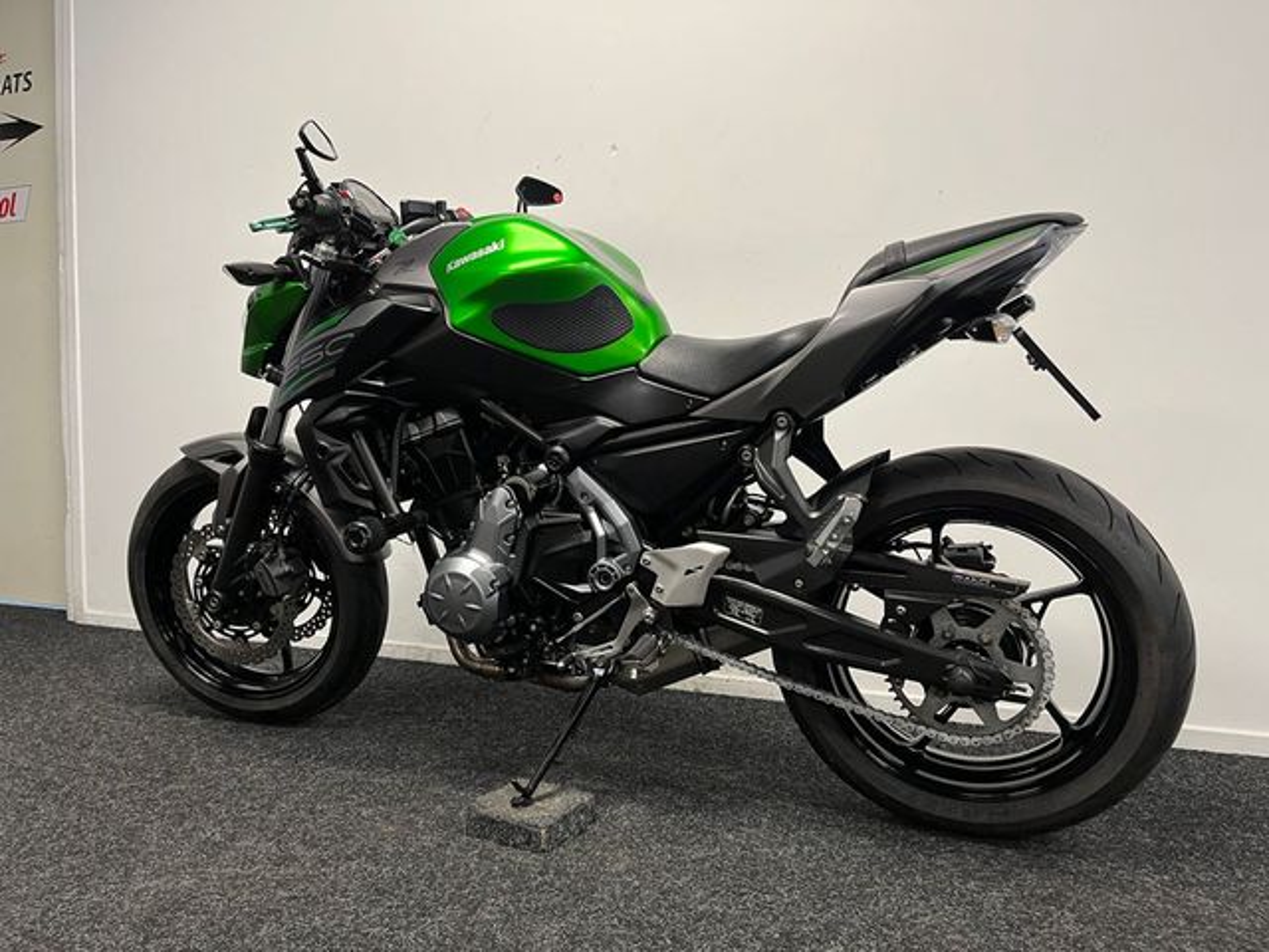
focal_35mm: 26
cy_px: 476
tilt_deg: -3.4
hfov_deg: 67.3
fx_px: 953
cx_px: 634
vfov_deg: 53.1
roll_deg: +0.2
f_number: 1.6
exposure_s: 1/50
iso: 100
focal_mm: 5.1
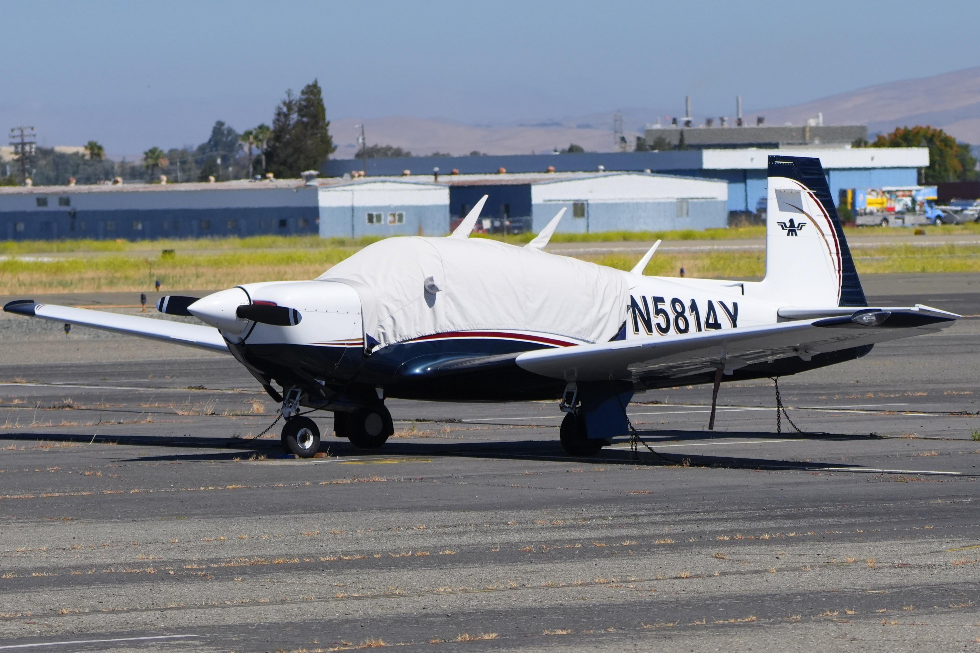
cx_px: 490
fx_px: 2722
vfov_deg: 13.7
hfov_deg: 20.4
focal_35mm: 100
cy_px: 326
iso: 500
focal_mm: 100
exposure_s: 1/6400
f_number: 4.5
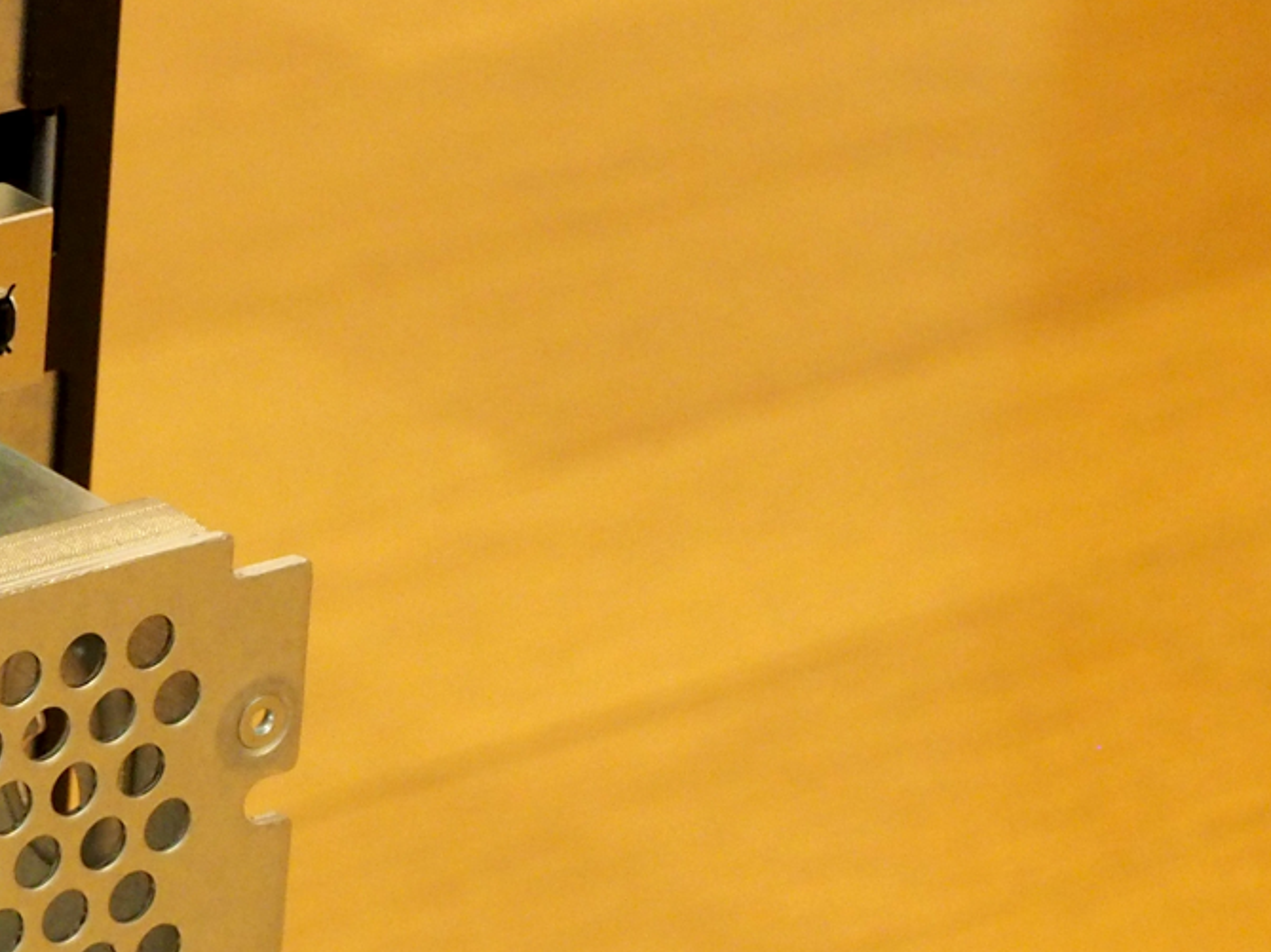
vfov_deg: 7.3
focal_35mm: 201
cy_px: 1142
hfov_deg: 9.6
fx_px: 7376
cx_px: -488
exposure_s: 1/13
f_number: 5.6
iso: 1600
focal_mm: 35
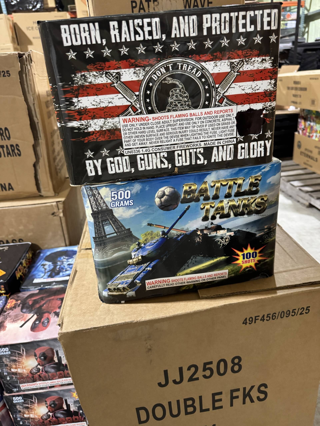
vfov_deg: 71.6
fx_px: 296
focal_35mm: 24
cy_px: 213
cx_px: 160
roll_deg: +5.6
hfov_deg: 56.8
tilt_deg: -23.3
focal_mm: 6.76
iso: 500
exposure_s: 1/60
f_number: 1.78
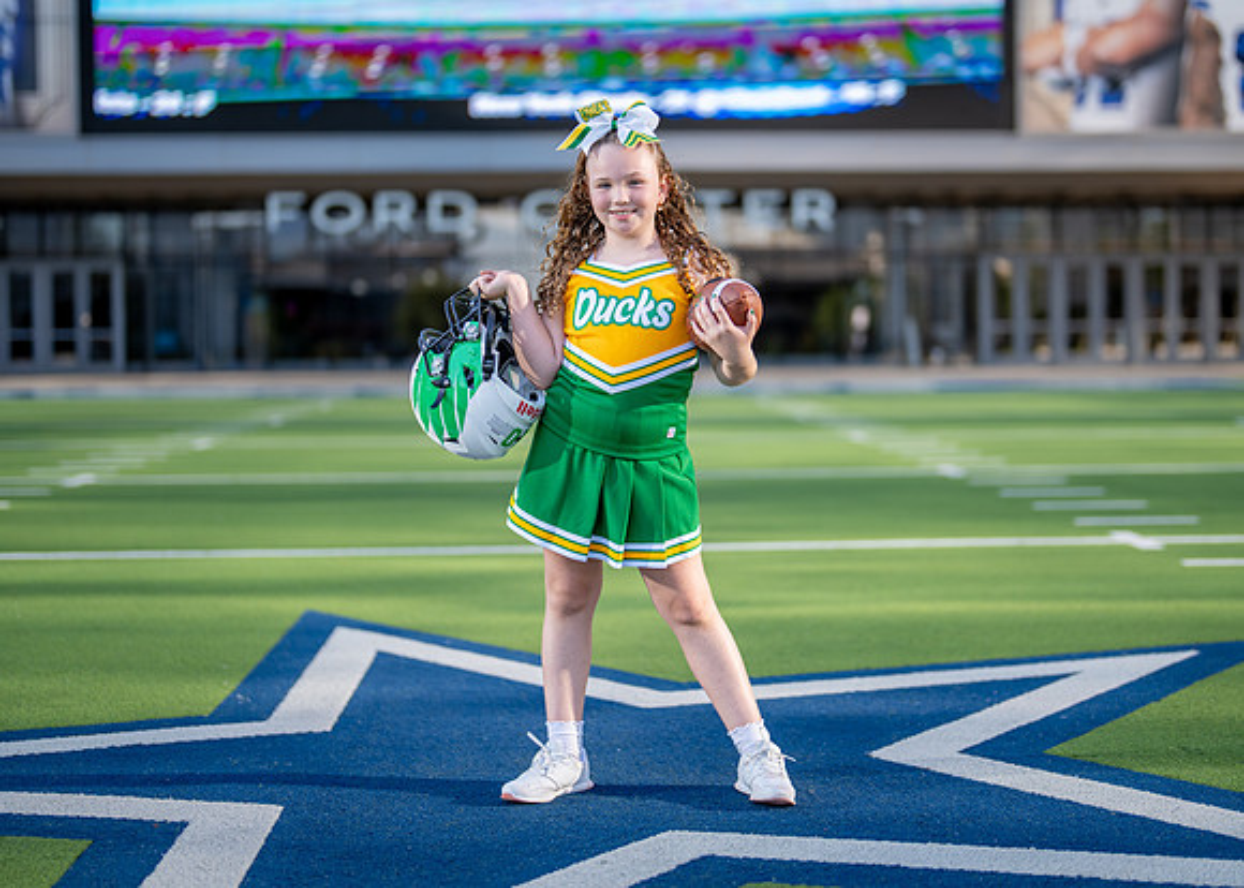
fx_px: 2133
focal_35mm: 60
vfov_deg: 23.5
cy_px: 397
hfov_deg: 32.5
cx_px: 677
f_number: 1.2
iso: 100
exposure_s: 1/3200
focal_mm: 50
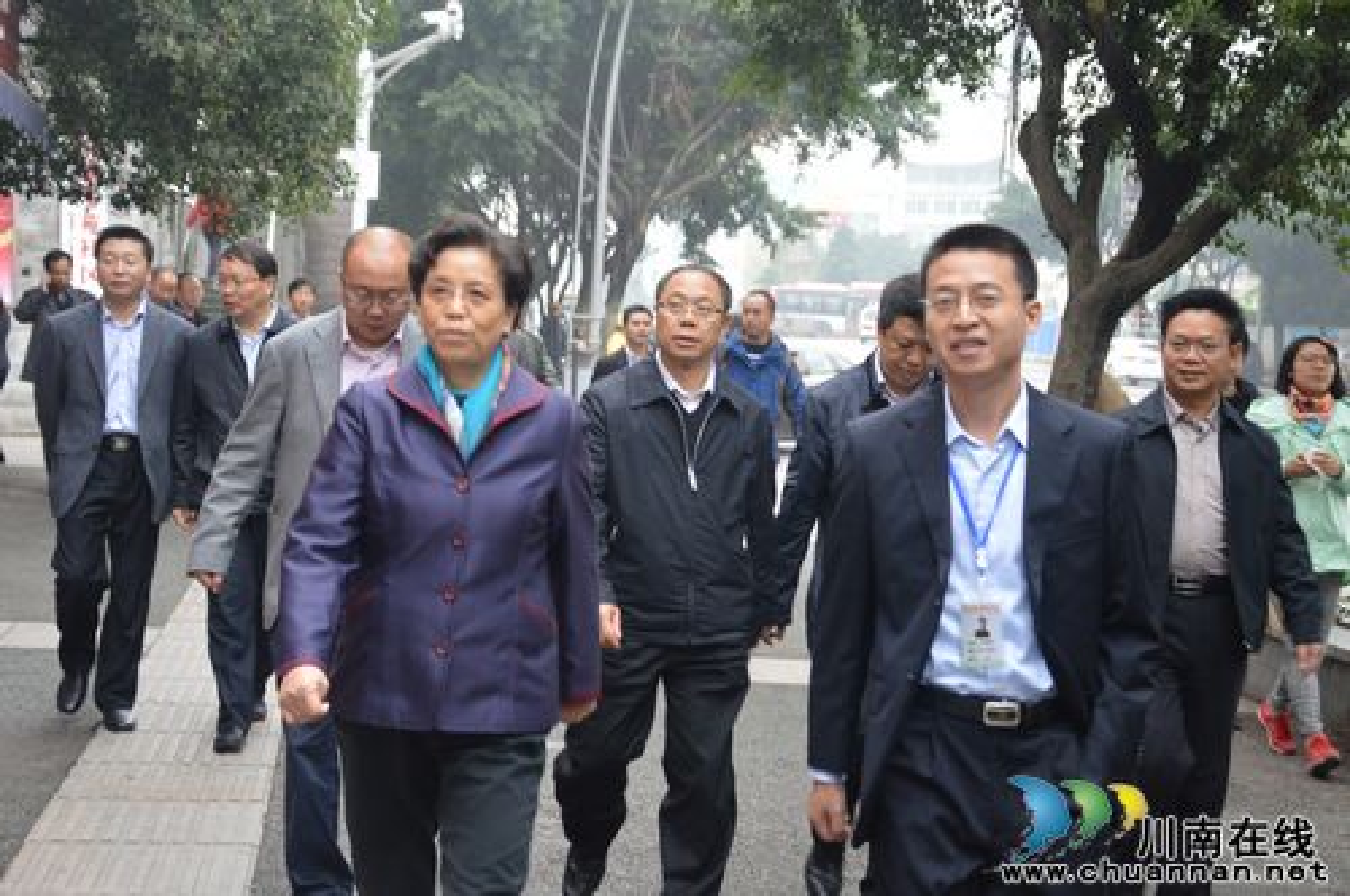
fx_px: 2528
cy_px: 448
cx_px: 675
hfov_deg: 29.9
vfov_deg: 20.1
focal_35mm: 68
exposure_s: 1/100
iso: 400
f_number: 5
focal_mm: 45
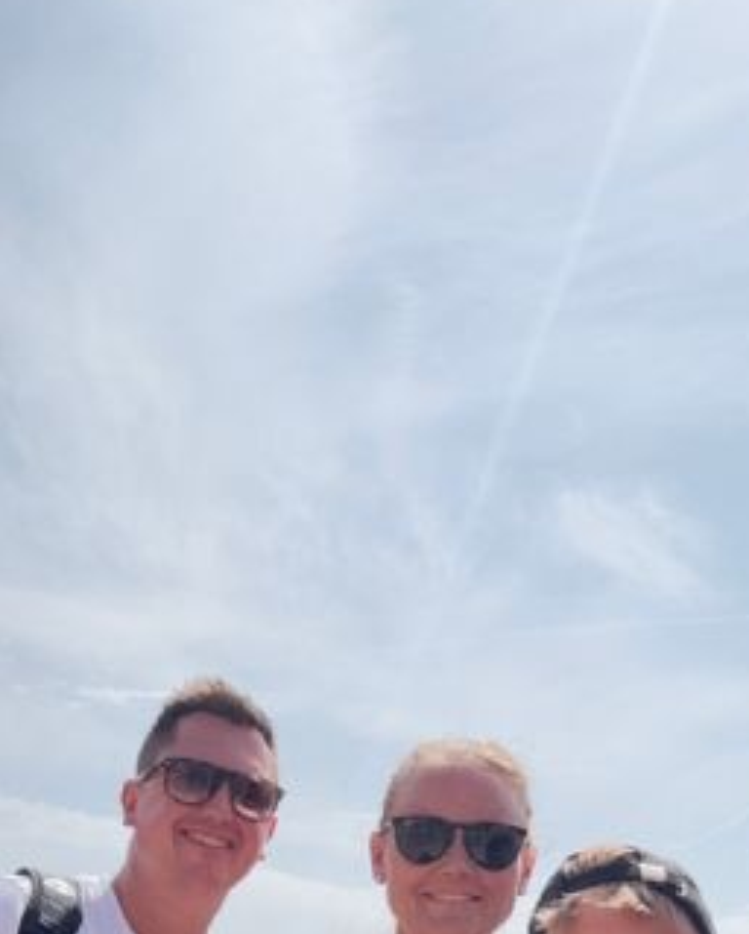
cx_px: 468
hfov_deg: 27.6
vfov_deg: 32.4
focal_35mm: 55
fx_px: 1521
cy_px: 837
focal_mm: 2.69
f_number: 1.9
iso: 25
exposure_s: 1/2558
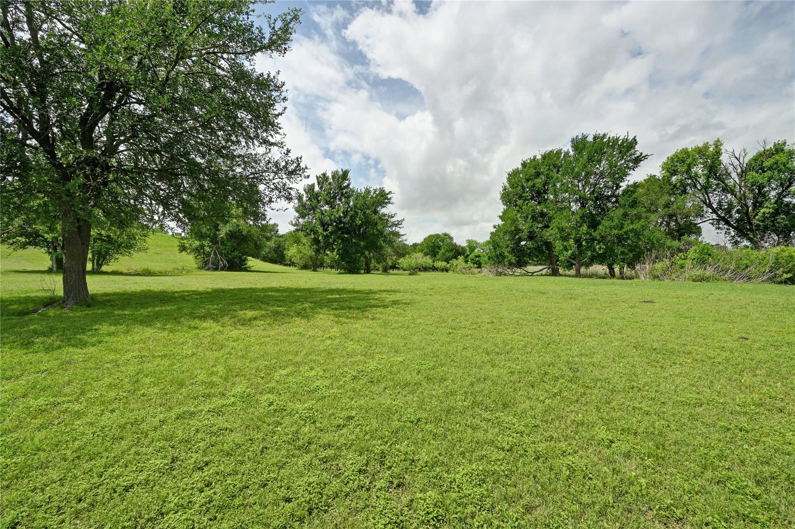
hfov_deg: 104.3
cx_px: 398
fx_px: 309
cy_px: 264
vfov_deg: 81.1
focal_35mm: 14
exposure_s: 1/250
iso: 200
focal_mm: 14
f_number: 14
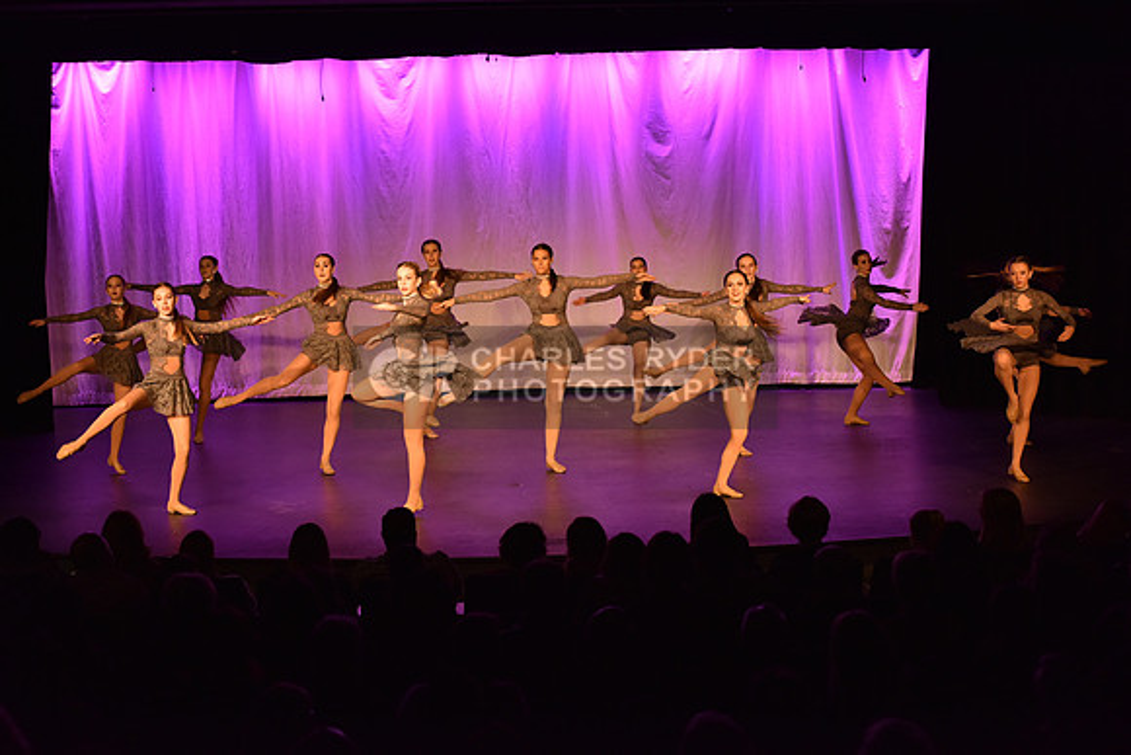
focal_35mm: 70
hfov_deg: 28.8
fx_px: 2200
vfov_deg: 19.5
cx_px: 566
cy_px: 378
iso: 2000
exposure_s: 1/250
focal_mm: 70
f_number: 4
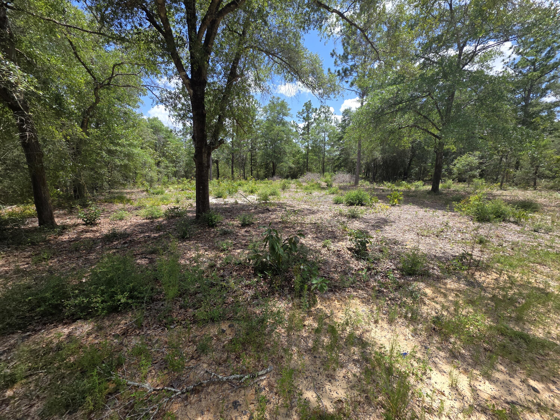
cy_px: 210
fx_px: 210
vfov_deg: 89.9
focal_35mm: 13
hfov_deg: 106.2
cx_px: 280
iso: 40
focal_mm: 2.2
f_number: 1.9
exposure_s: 1/1061
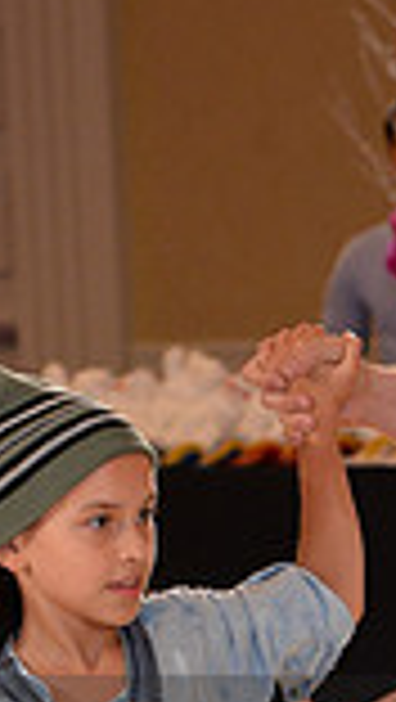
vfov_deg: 5.3
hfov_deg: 3.0
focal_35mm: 409
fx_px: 7618
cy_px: 828
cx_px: 353
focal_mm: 105
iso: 1600
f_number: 5.6
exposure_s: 1/250
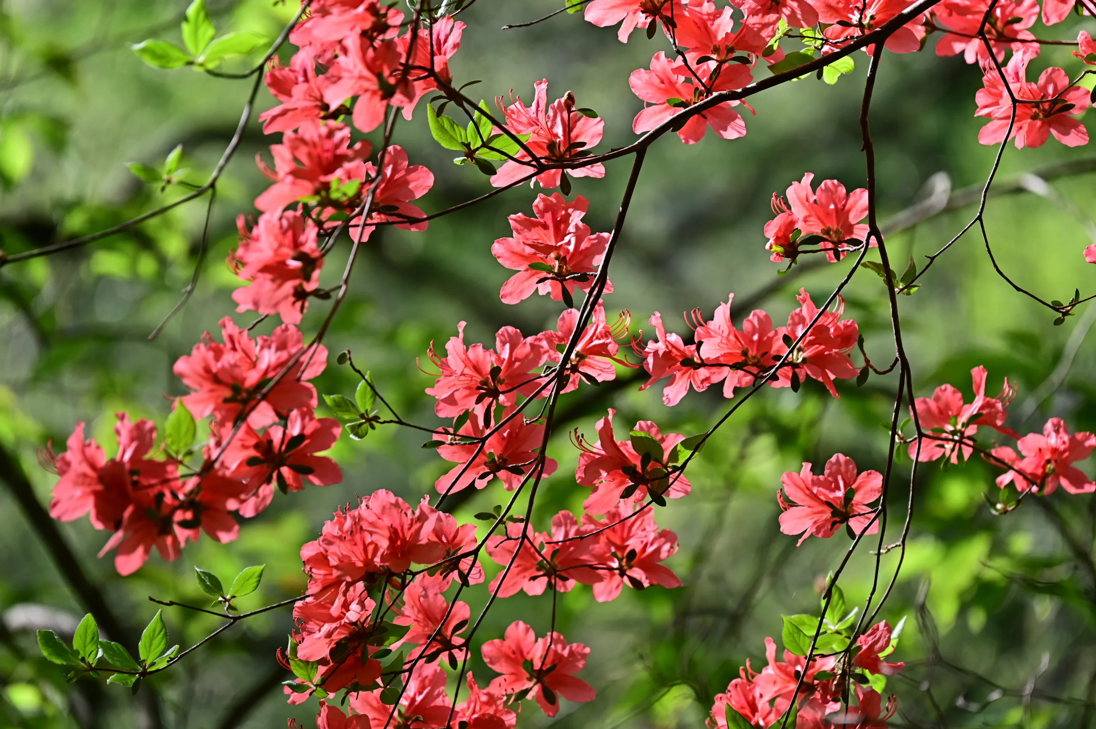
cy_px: 364
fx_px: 6084
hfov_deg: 10.3
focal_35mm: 200
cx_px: 548
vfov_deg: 6.9
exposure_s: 1/200
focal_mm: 200
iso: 160
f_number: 6.3
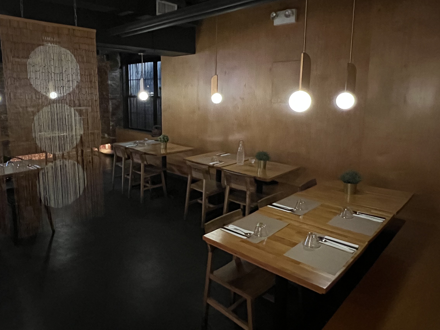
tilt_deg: -10.8
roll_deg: +0.3
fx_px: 292
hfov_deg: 73.6
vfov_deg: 58.7
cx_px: 193
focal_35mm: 23
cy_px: 143
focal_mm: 1.57
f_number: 1.8
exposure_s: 1/30
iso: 1250
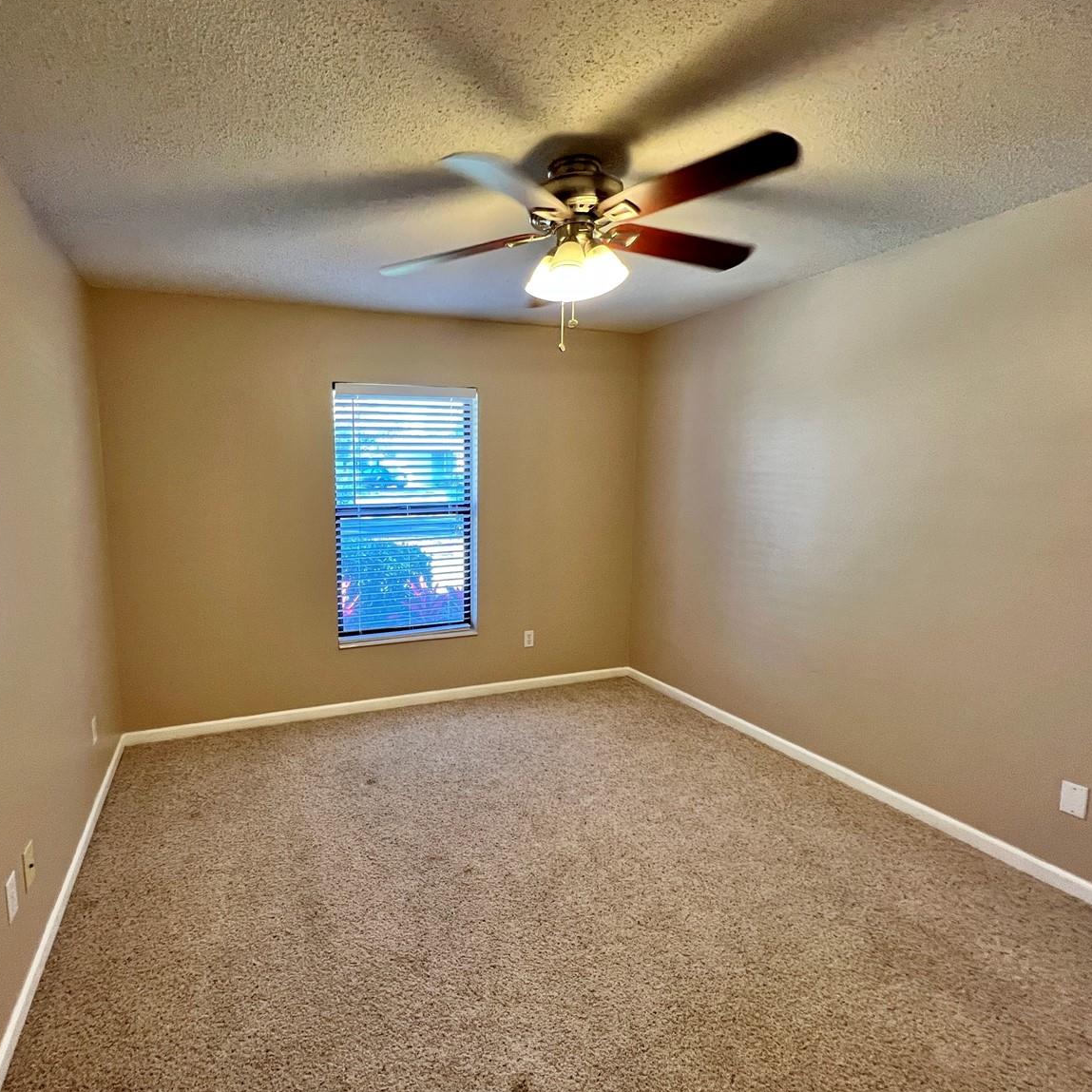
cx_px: 442
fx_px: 571
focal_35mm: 16
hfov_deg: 86.4
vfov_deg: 87.4
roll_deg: +0.2
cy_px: 548
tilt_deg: -7.0
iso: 160
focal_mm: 1.57
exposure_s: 1/60
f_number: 1.8
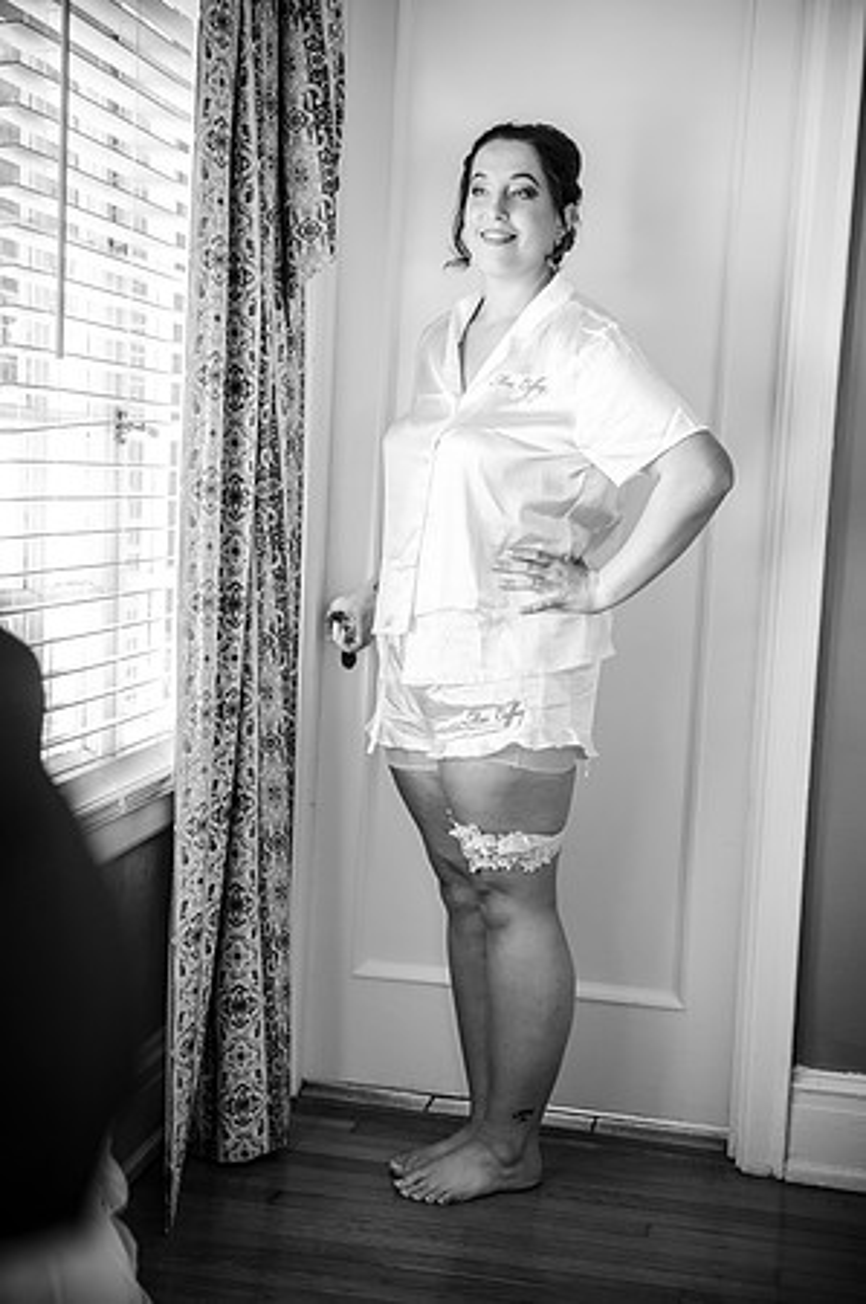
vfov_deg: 36.3
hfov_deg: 24.6
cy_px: 652
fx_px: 1989
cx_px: 433
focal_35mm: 55
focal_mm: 55
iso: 1000
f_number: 3.5
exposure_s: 1/160
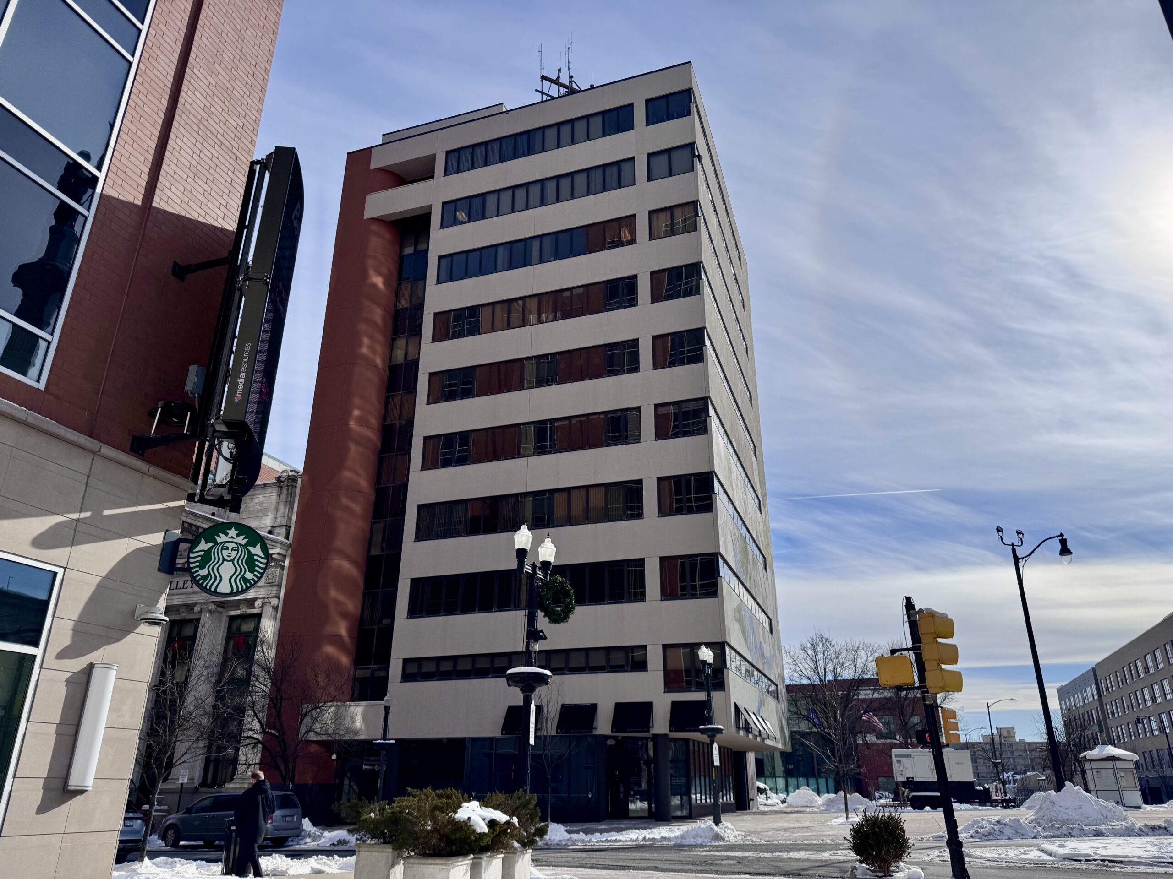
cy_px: 440
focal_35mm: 24
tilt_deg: +22.1
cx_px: 586
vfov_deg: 56.8
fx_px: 813
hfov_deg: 71.6
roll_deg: -0.1
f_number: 1.78
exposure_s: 1/12346
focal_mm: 6.76
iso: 80
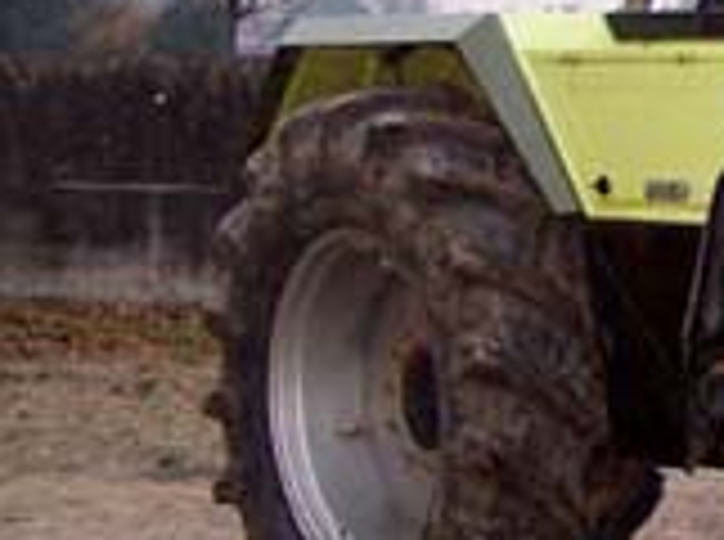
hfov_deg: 13.1
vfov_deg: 10.4
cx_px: 1129
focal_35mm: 142
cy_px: 126
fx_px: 2963
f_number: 2.8
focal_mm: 6.3
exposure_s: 1/60
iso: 140
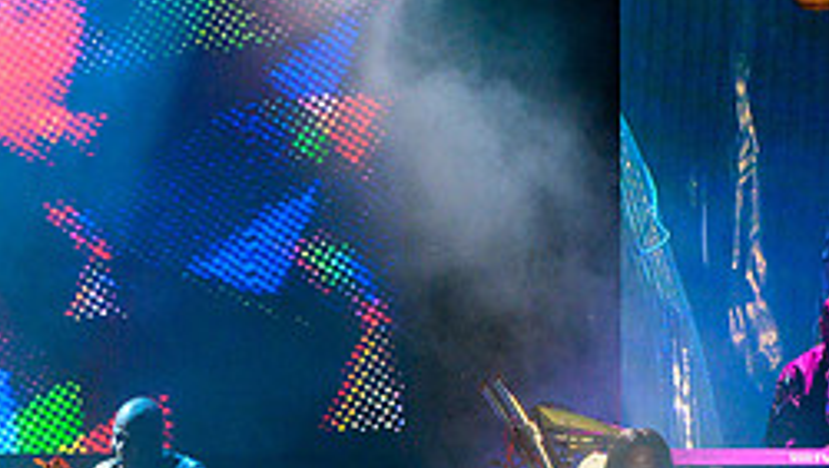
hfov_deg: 3.5
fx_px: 13461
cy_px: 595
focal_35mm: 612
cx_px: -266
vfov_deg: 2.0
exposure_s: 1/400
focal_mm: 220
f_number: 6.3
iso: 2800
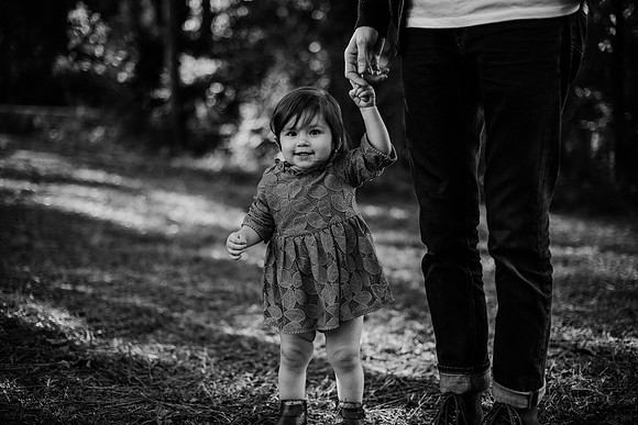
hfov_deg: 39.6
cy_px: 212
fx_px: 886
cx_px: 319
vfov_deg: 27.0
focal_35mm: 50
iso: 160
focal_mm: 50
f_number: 2
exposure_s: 1/1000
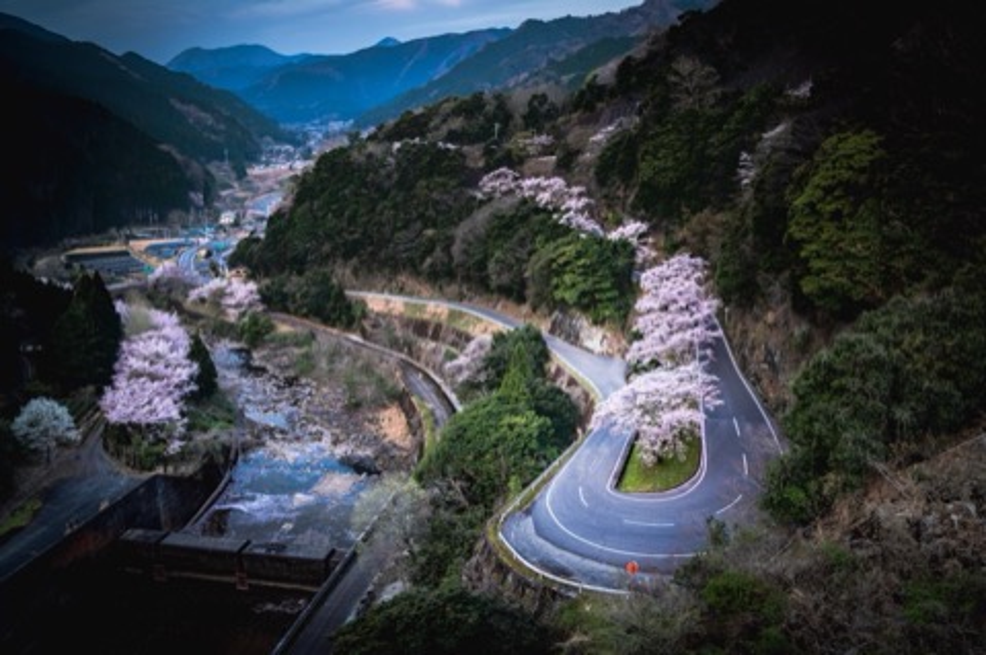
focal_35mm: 31
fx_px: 848
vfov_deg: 42.2
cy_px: 328
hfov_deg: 60.3
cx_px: 493
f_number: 8
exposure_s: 1.6
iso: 100
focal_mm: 31
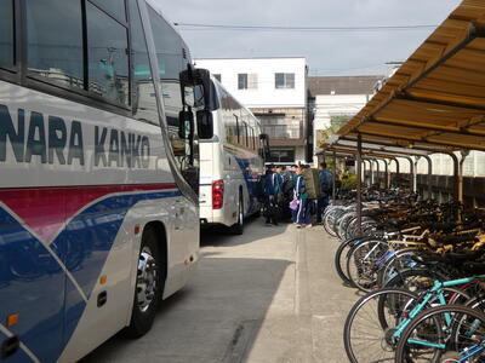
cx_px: 242
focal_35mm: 50
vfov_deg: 29.1
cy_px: 182
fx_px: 701
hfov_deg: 38.2
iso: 80
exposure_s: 1/640
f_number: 3.9
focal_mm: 9
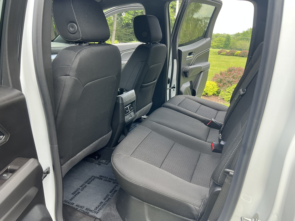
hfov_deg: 67.3
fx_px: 222
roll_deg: -1.3
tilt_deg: -20.2
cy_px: 110
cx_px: 148
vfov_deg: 53.1
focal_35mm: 26
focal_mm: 5.7
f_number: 1.5
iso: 40
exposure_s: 1/180
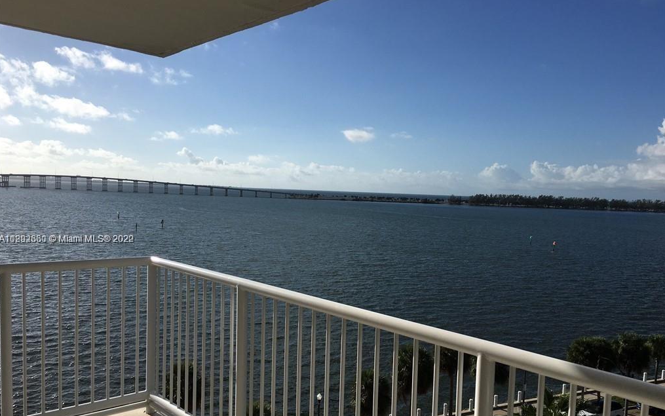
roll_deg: -3.5
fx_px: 562
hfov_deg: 61.2
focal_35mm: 31
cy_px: 240
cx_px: 333
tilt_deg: -4.2
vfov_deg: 40.5
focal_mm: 4.15
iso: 25
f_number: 2.2
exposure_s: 1/3663
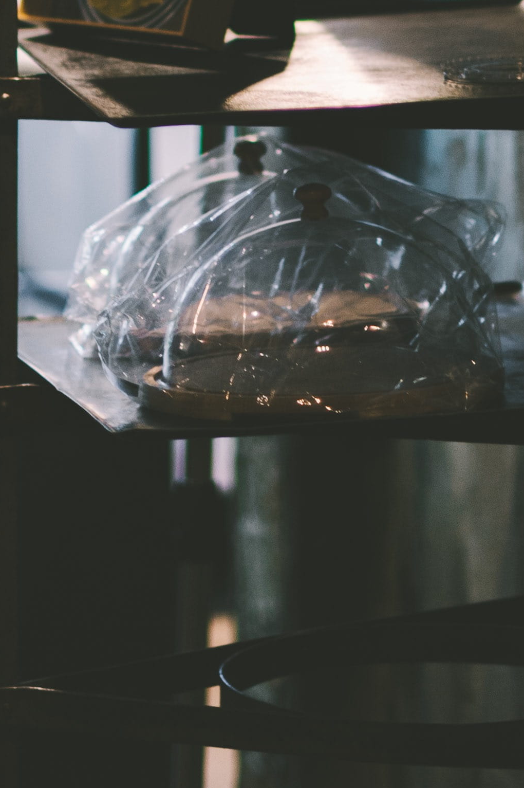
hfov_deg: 5.0
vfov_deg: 7.4
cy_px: -437
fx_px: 5946
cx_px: 162
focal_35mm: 272
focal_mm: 85
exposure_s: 1/125
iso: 900
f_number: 1.8
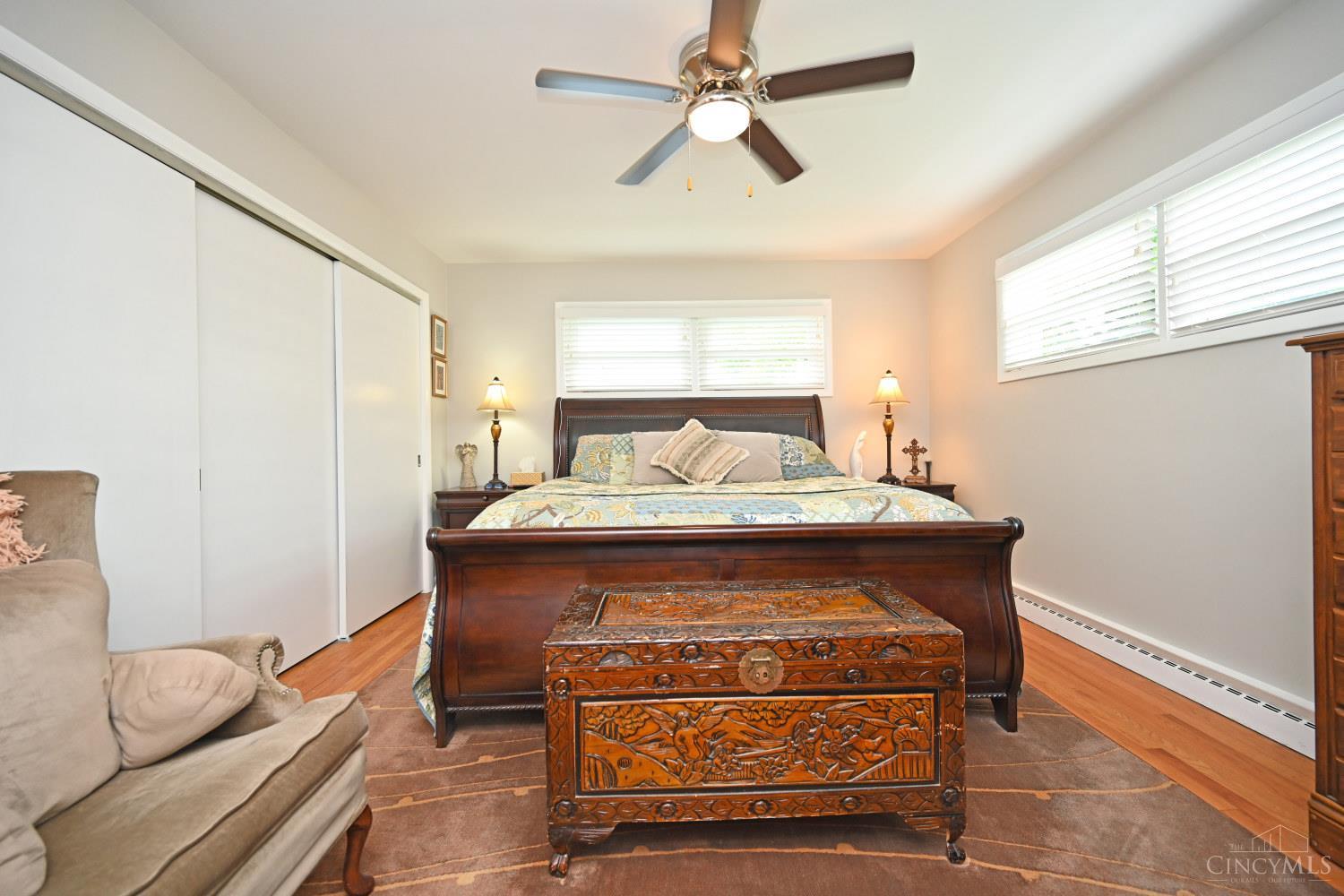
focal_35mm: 14
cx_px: 672
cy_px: 448
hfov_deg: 104.3
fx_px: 523
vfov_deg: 81.2
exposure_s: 1/60
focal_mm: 14
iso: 500
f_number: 4
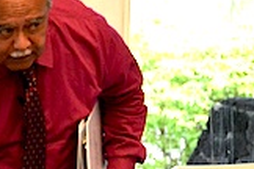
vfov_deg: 2.4
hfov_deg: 3.7
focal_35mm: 562
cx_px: -56
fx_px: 3968
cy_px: 109
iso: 3200
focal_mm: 135
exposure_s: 1/400
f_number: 5
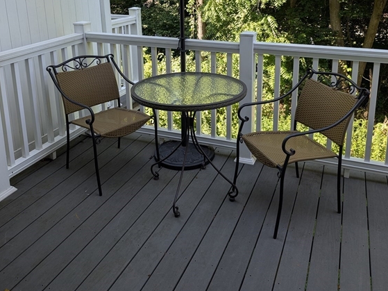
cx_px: 199
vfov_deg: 41.3
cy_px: 62
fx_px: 370
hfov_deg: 55.4
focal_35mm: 33
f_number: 1.68
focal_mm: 6.9
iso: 20
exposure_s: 1/124
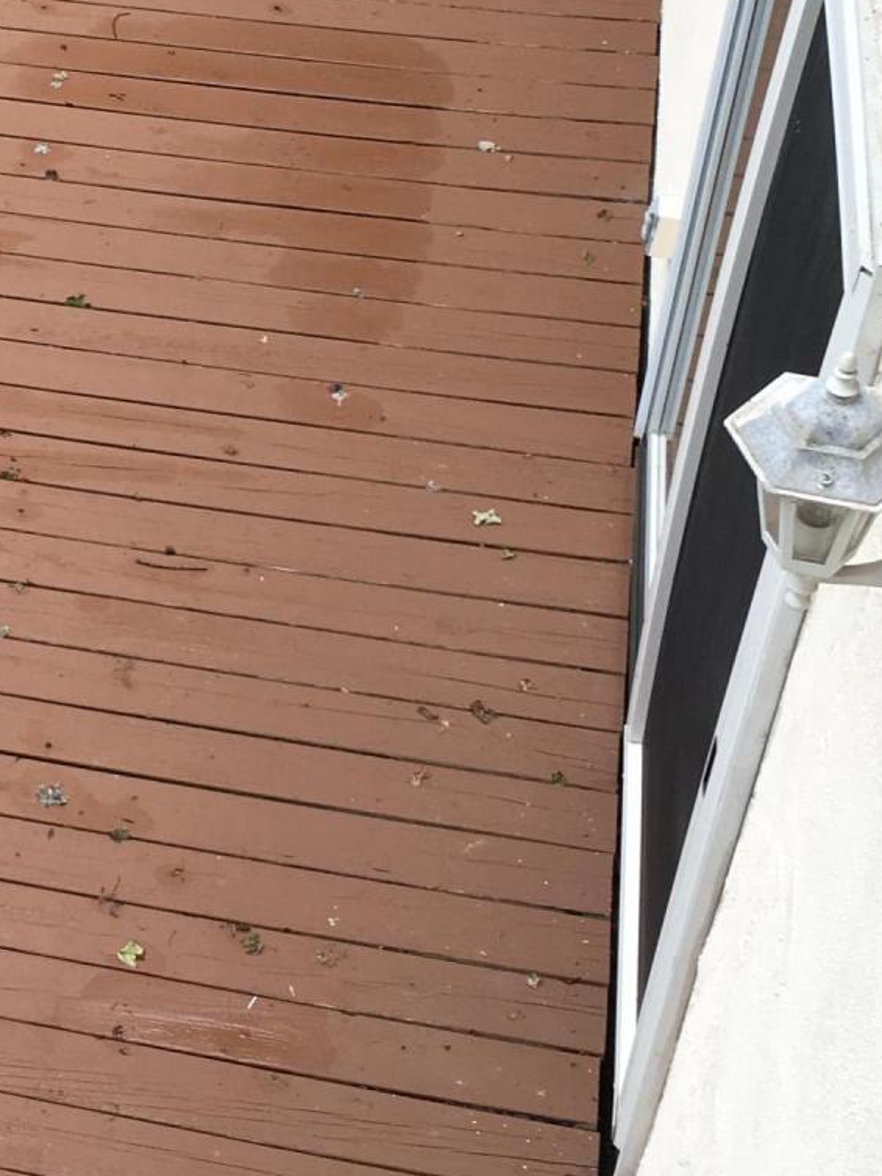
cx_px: -126
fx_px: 2615
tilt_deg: -41.9
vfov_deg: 25.0
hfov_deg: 18.3
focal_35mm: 77
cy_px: 269
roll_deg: +2.6
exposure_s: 1/187
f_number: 2.2
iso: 25
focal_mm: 4.15
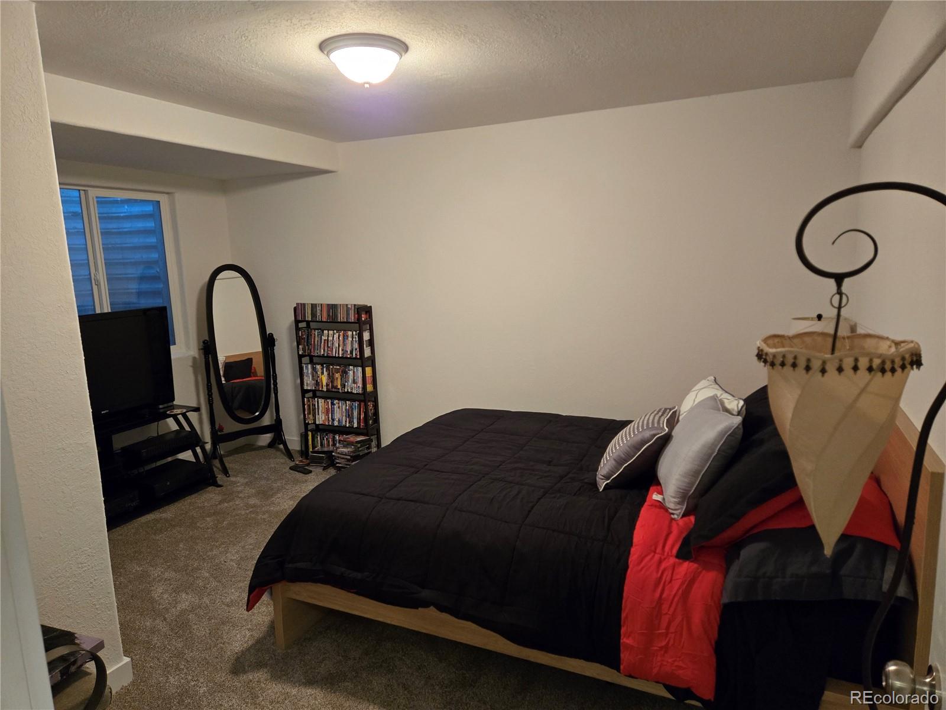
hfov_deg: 73.9
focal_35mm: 23
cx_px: 473
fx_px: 629
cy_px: 355
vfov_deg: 58.9
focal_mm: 5.4
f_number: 1.8
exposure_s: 1/120
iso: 800
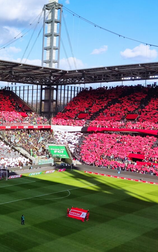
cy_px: 132
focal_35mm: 47
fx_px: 324
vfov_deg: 42.6
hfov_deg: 24.2
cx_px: -45
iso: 50
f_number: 1.79
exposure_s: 1/1161
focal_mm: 4.71
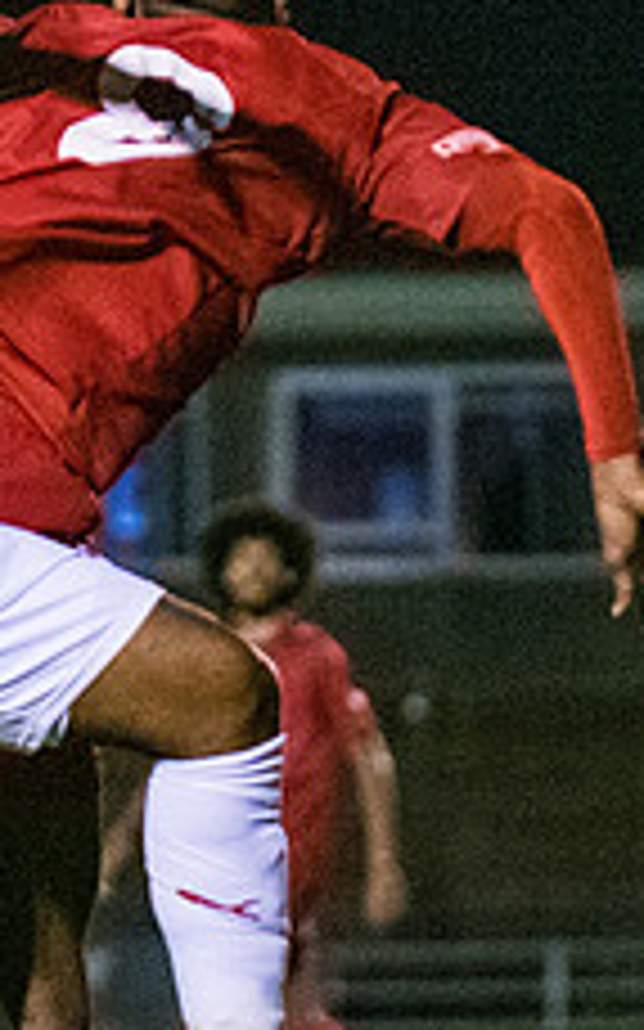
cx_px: -234
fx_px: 13797
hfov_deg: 2.7
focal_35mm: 491
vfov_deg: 4.3
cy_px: 116
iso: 10000
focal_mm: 120
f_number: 2.8
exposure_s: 1/1250
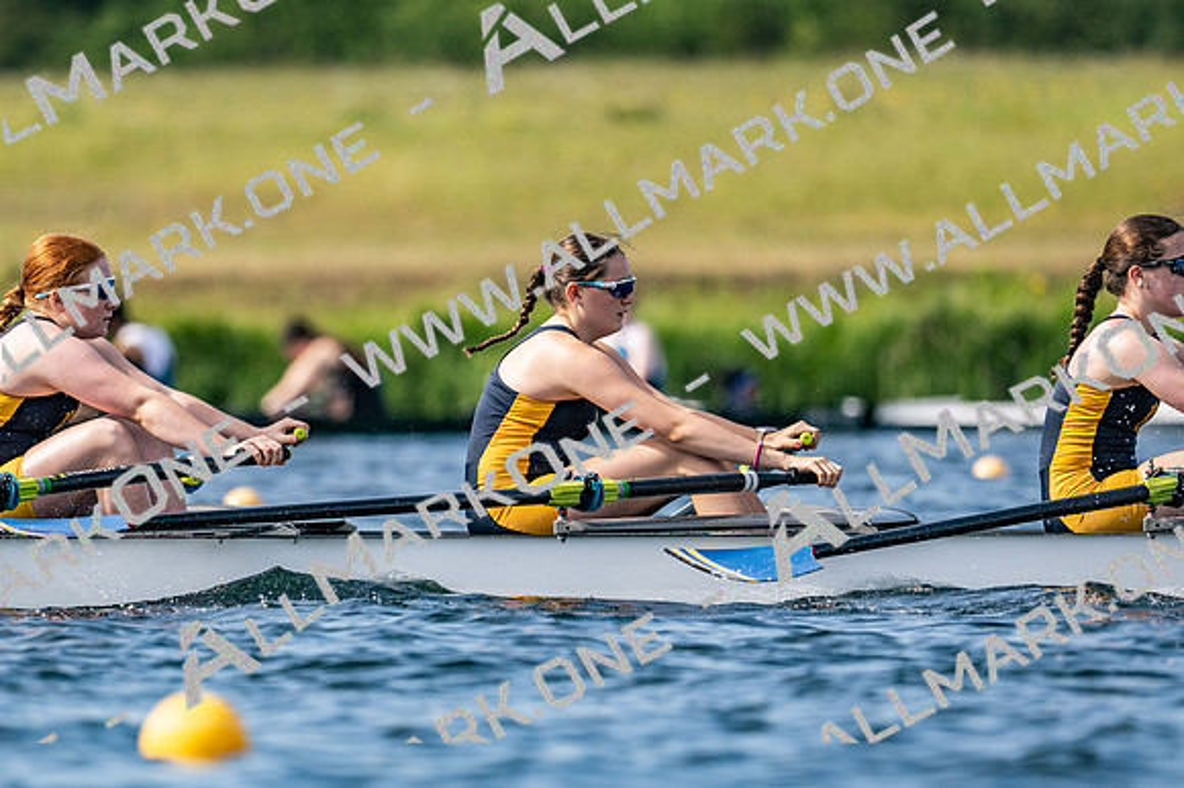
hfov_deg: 3.4
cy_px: 394
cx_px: 592
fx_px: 19721
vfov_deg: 2.3
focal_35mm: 600
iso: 250
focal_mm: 400
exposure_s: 1/2500
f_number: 4.5
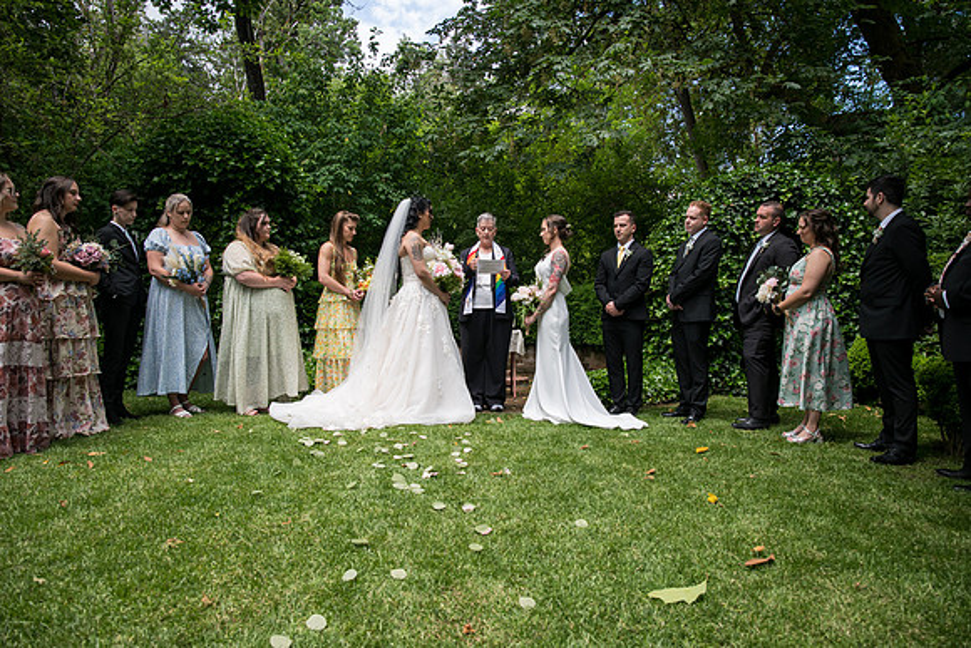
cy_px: 324
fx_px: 647
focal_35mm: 24
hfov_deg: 73.7
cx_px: 486
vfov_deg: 53.2
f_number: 5.6
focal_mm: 24
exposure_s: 1/400
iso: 320
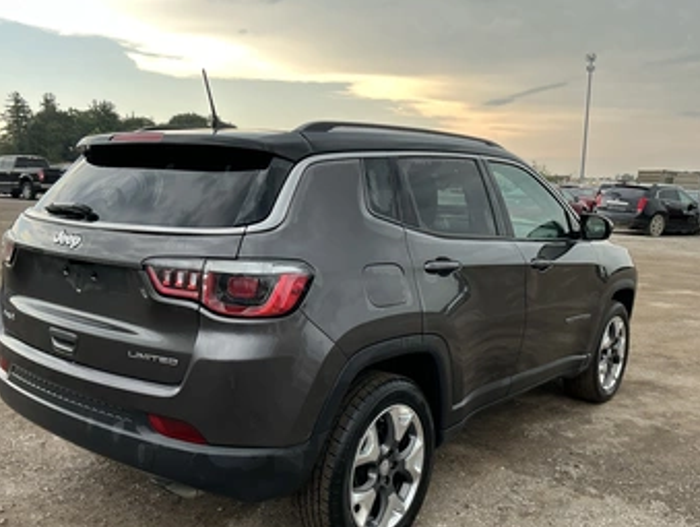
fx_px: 668
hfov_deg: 55.2
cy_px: 302
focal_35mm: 33
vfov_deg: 42.9
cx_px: 324
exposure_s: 1/122
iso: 25
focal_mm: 3
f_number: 1.8
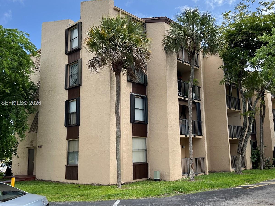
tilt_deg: +8.7
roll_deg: +1.8
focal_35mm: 35
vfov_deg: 40.7
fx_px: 278
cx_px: 154
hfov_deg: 52.5
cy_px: 103
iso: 50
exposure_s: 1/1869
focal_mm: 5.7
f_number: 1.5
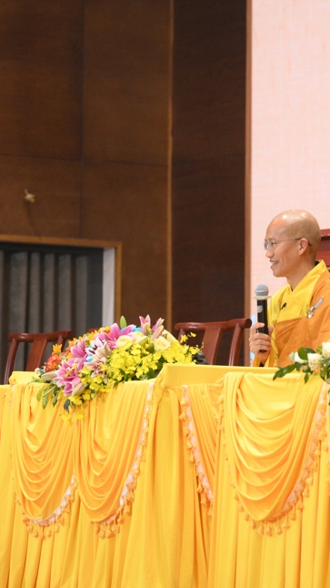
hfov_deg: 6.4
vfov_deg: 11.3
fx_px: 2958
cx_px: 256
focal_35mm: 190
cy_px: 294
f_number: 4
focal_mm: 120
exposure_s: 1/250
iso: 5000
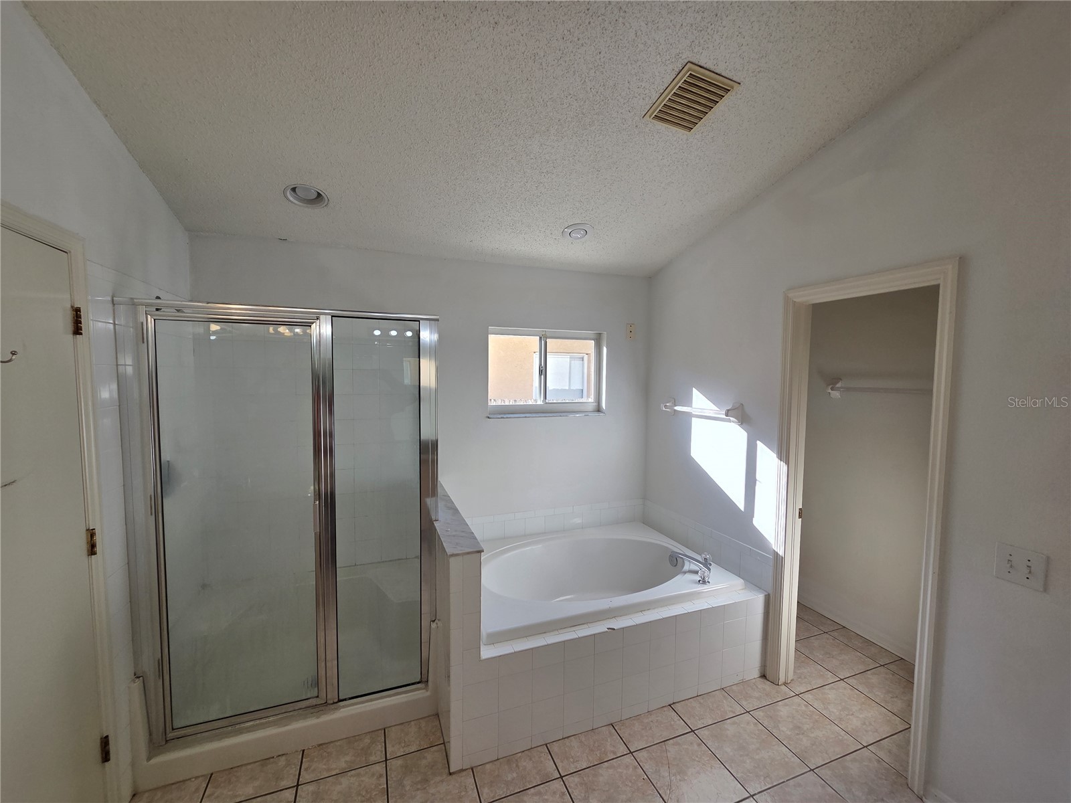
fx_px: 402
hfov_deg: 106.2
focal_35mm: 13
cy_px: 402
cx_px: 536
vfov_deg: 89.9
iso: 50
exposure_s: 1/276
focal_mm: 2.2
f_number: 2.2
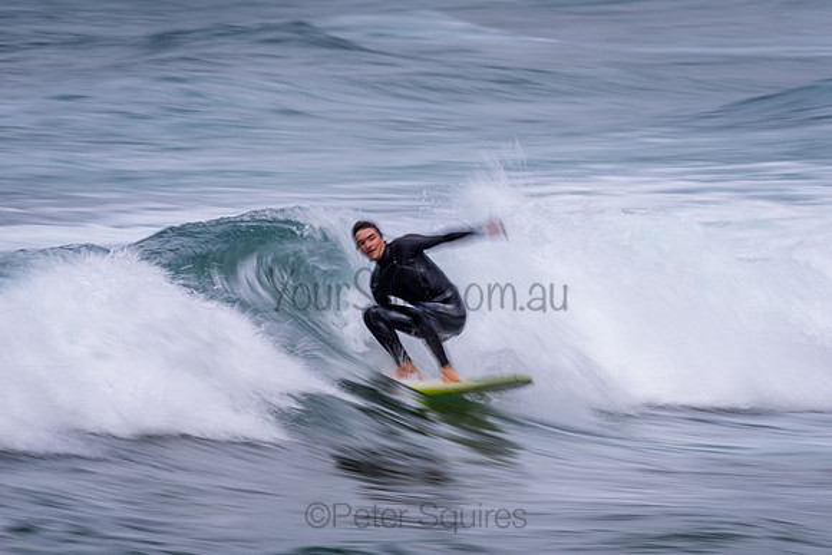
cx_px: 416
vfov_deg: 2.8
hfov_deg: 4.1
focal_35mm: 500
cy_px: 278
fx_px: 11558
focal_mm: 500
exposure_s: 1/20
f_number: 16
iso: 64
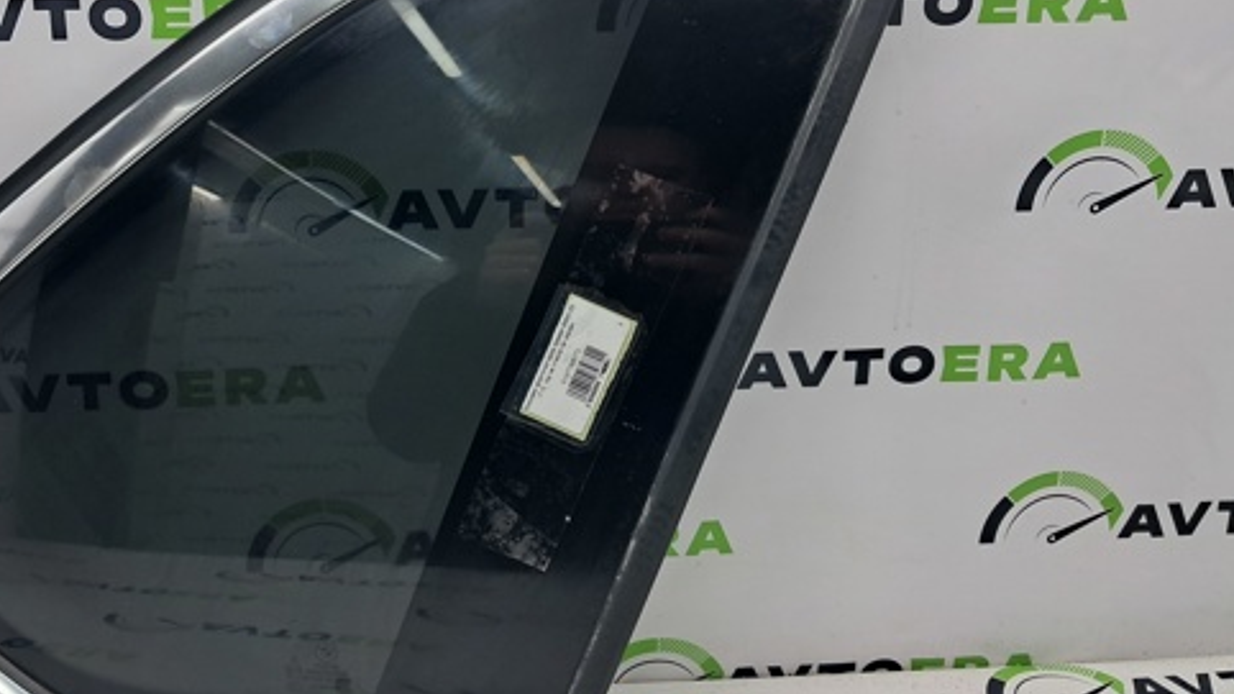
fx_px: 1276
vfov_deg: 30.3
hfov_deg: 50.9
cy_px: 268
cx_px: 443
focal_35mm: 39
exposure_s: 1/100
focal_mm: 4
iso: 50
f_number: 1.8
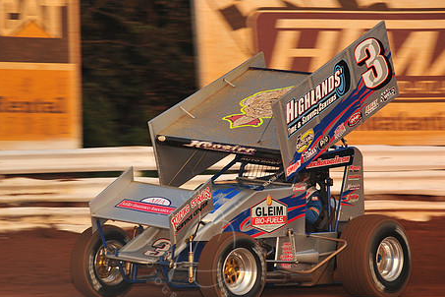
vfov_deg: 5.4
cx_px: 203
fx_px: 3164
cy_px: 158
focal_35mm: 256
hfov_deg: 8.0
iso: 800
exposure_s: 1/320
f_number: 8
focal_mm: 200
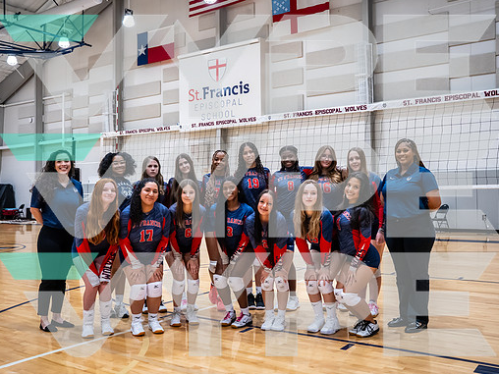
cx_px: 250
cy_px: 186
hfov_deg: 51.4
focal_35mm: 36
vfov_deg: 39.7
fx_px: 519
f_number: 7.1
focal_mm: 32.8
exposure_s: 1/160
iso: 5000
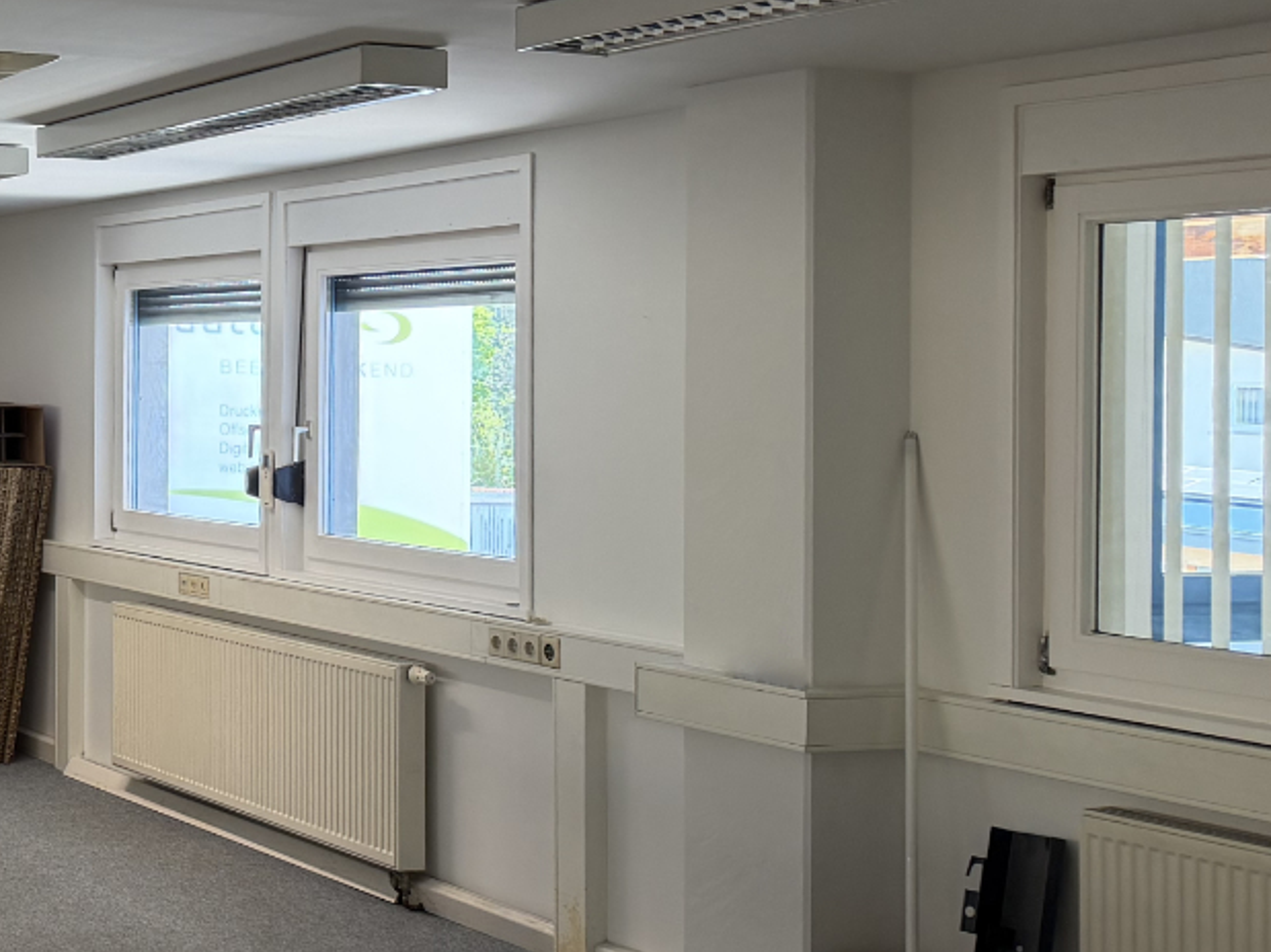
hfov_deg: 28.8
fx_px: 2129
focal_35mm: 58
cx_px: -259
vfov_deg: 25.2
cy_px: 443
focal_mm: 6.8
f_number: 1.8
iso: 200
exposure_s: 1/100
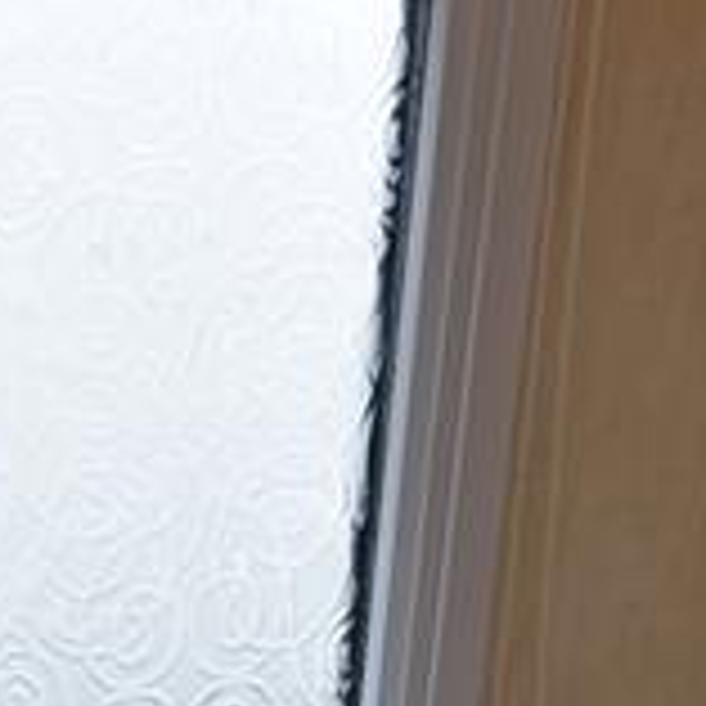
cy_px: 576
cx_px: 63
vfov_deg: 23.3
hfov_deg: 23.0
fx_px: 1684
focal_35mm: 73
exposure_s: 1/60
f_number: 4
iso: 200
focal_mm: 10
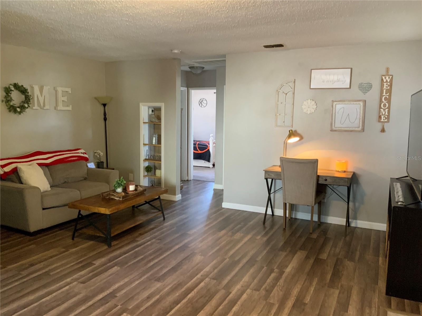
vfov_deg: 48.2
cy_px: 158
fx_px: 354
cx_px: 211
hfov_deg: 61.7
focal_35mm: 29
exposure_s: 1/60
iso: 250
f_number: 1.8
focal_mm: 3
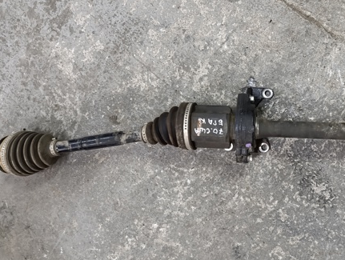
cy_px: 101
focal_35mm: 34
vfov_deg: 41.7
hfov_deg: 53.4
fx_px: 340
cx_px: 212
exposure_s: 1/33.3
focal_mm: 6.14
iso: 1250
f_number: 1.6
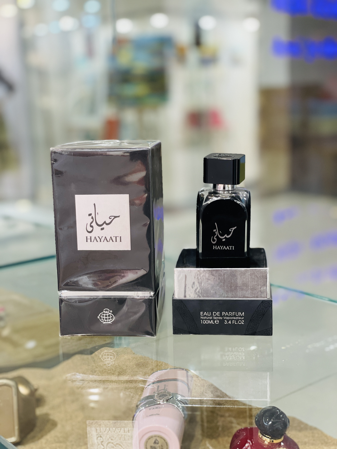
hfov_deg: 28.0
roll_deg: +2.1
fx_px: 675
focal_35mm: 52
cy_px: 224
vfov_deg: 36.8
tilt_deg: -10.4
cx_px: 168
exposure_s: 1/100
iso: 125
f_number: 2
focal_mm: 6
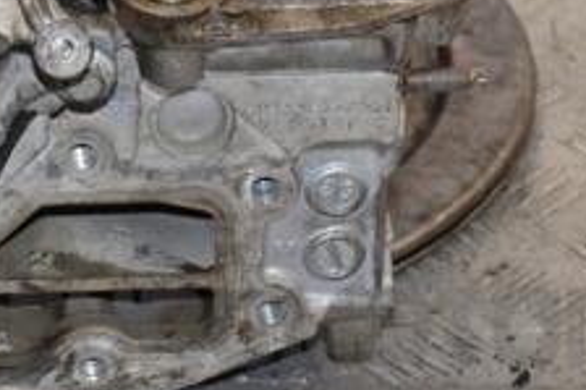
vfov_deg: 5.9
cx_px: -39
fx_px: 3790
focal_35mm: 233
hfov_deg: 8.8
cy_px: -21
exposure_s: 1/200
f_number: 6.3
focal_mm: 58
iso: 800
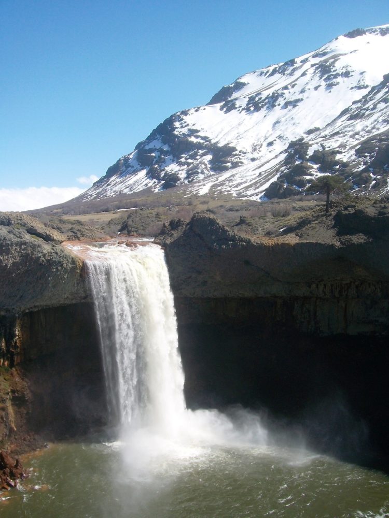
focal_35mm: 36
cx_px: 194
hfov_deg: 39.7
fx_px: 539
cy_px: 259
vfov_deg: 51.4
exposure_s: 1/400
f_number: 4.8
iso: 80
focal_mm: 6
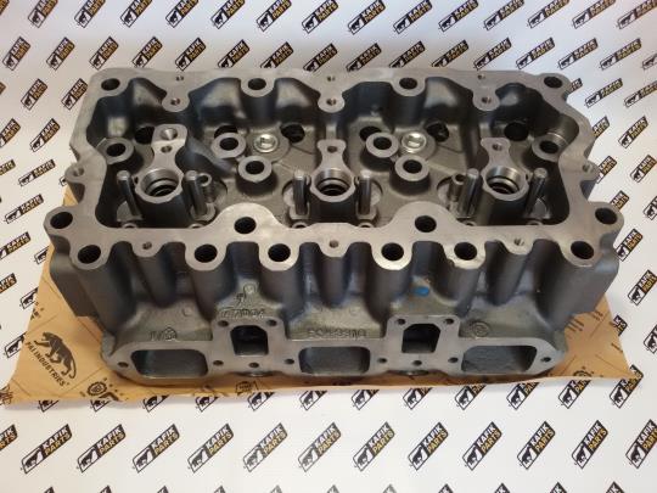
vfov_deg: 45.4
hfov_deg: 58.4
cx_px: 328
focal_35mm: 31
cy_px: 246
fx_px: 588
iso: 80
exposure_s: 1/33
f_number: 2.4
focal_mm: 2.93
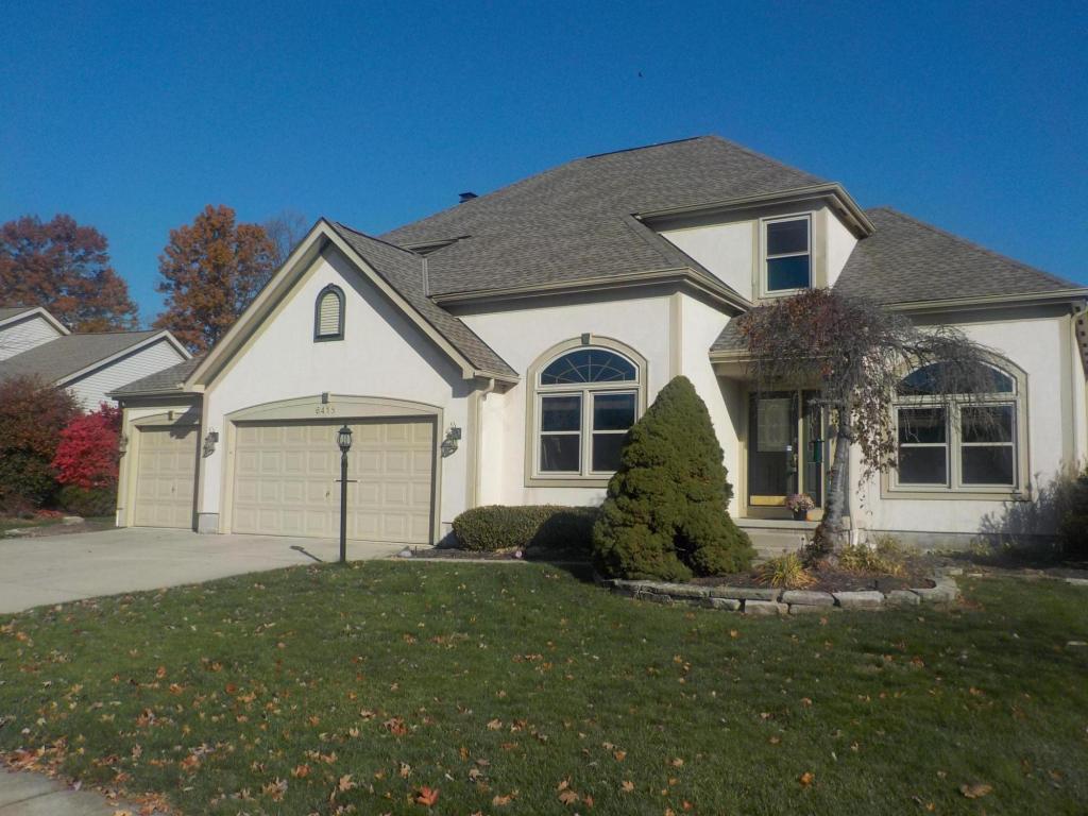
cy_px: 408
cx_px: 544
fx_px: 943
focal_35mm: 30
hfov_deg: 60.0
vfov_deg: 46.8
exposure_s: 1/640
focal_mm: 4.1
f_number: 6.6
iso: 125
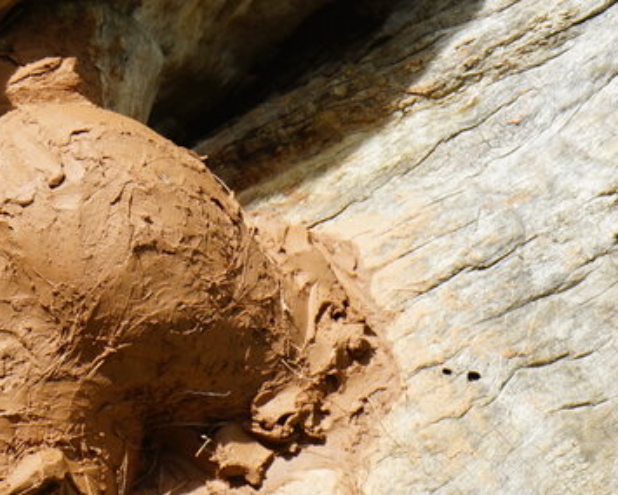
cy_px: 195
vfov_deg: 7.0
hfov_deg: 8.5
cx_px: -315
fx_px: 4060
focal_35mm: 222
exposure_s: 1/100
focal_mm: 70
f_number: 9
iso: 100
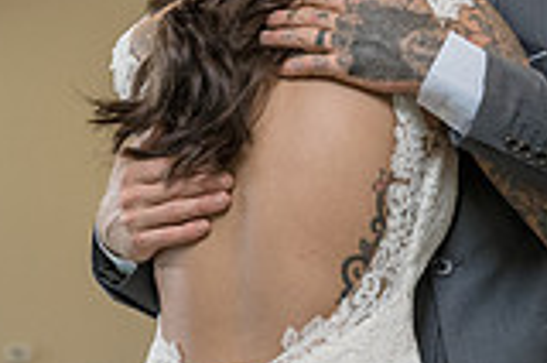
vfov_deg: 5.8
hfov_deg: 8.7
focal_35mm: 236
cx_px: 452
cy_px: 10
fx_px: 3579
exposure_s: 1/250
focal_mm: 59
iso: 2000
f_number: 4
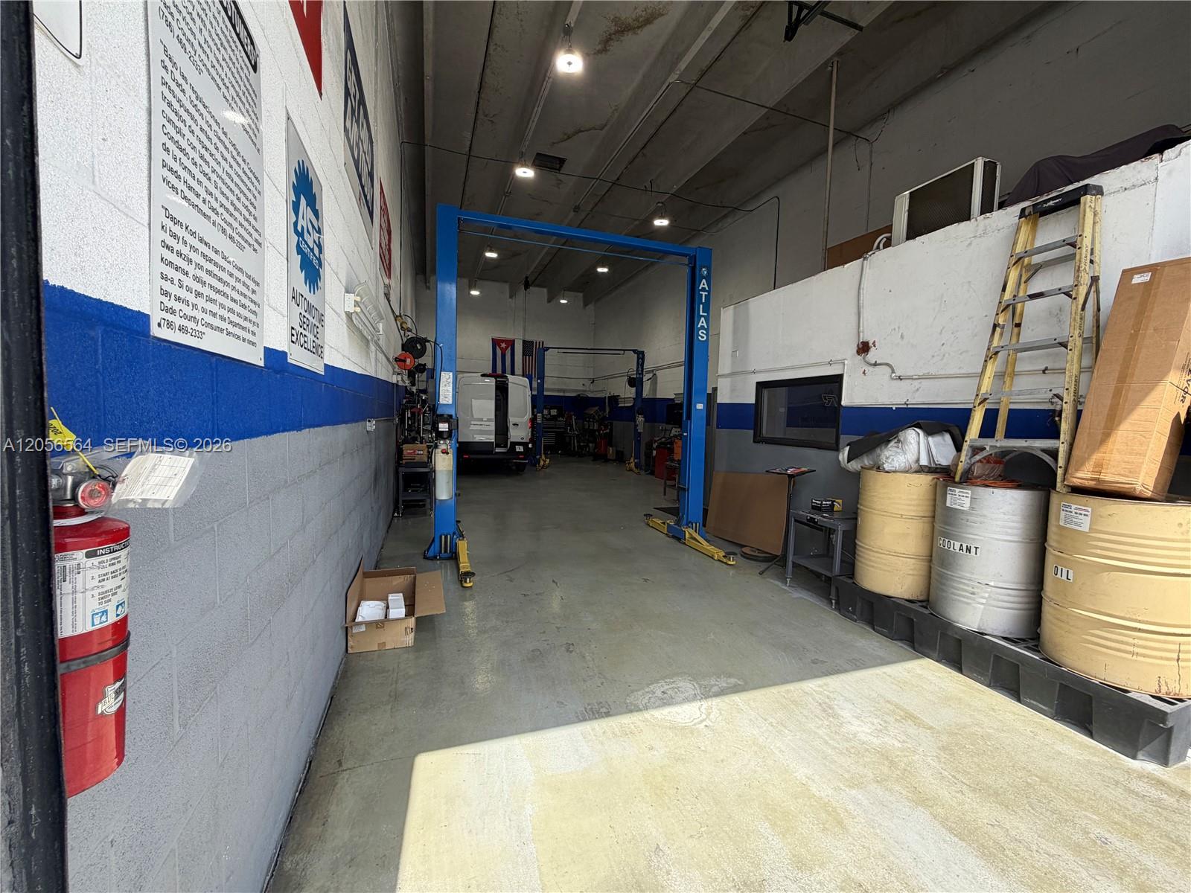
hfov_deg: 102.1
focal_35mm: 14
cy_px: 446
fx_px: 482
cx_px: 596
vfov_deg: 85.7
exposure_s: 1/502
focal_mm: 2.22
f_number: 2.2
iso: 50
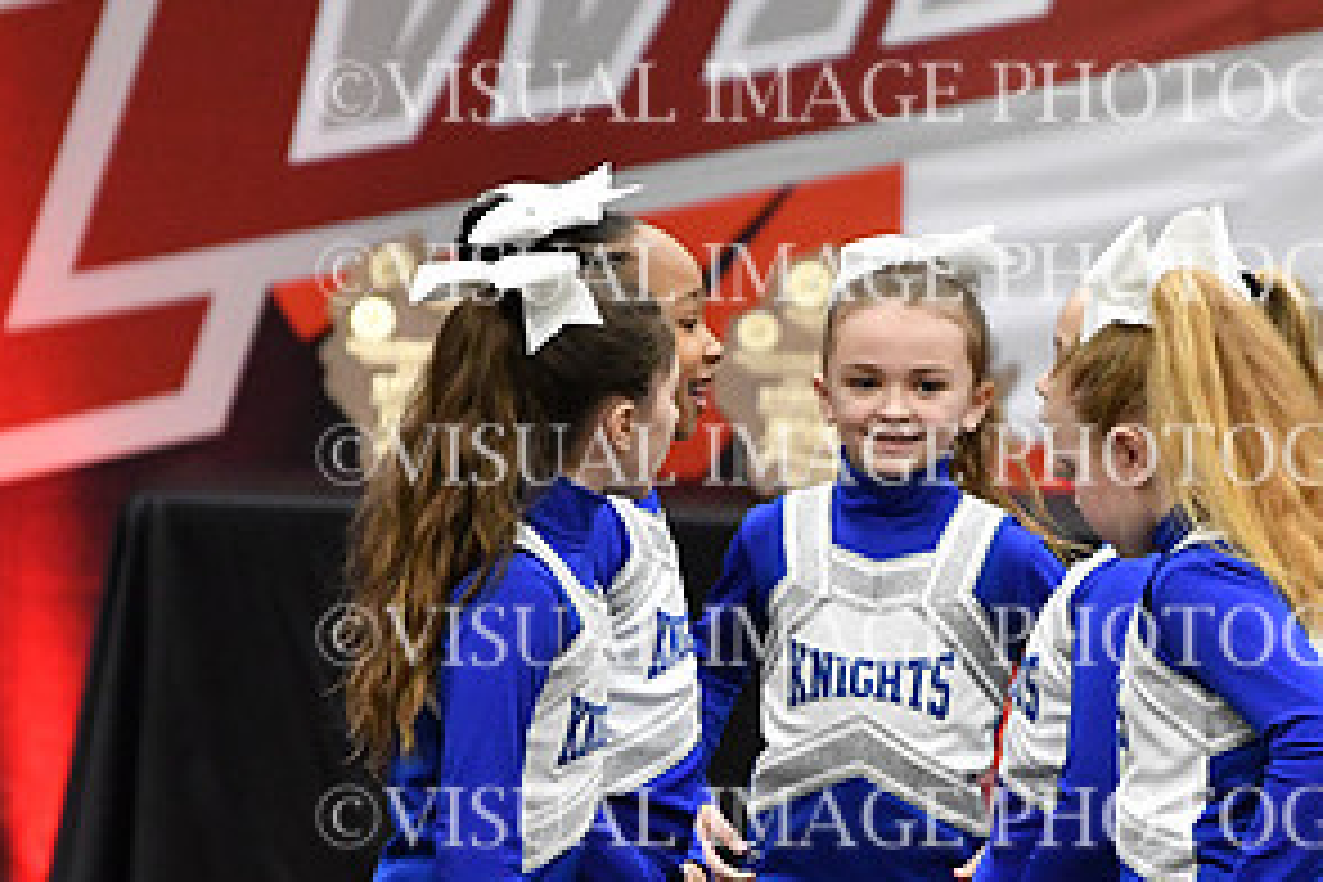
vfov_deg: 2.5
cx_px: 968
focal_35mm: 547
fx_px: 20101
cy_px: 727
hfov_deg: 3.8
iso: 5000
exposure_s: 1/800
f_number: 2.8
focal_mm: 185
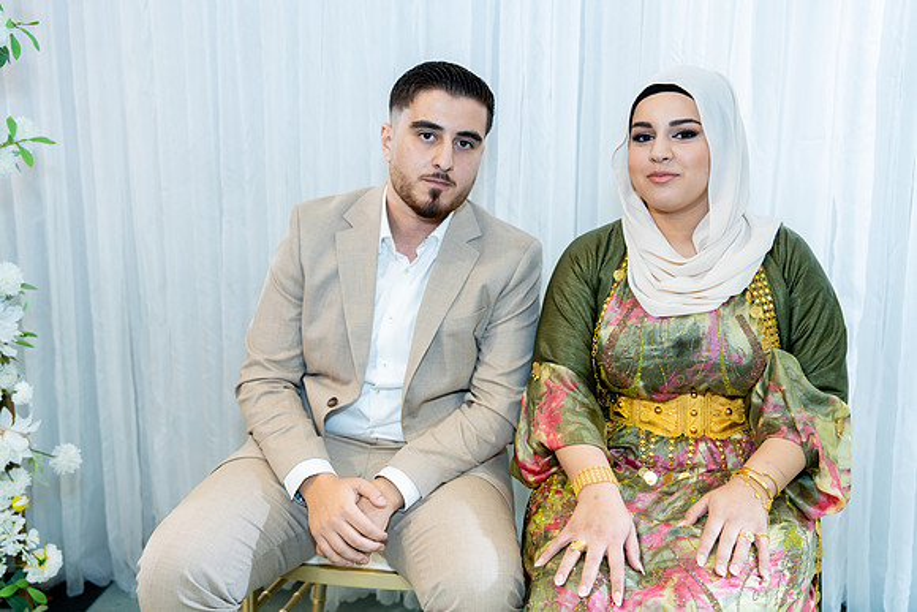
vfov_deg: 33.4
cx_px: 458
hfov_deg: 48.4
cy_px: 306
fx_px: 1019
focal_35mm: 40
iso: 800
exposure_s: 1/250
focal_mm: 40
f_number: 2.8
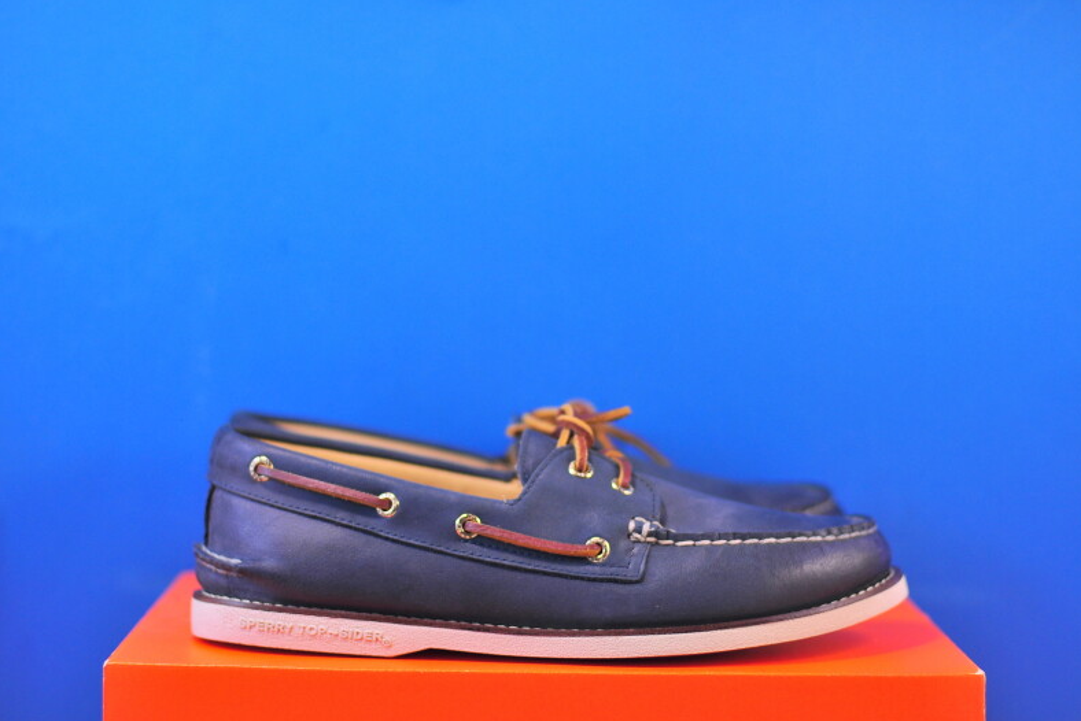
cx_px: 547
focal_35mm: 76
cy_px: 363
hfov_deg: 26.6
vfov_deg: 18.0
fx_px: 2283
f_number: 2
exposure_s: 1/320
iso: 250
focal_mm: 50
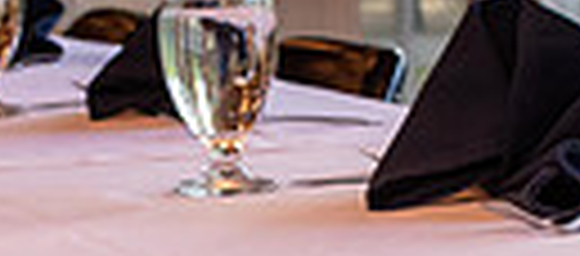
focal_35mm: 238
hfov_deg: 9.5
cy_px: 219
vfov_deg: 4.2
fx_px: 3488
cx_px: 225
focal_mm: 32
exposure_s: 1/125
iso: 720
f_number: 5.6
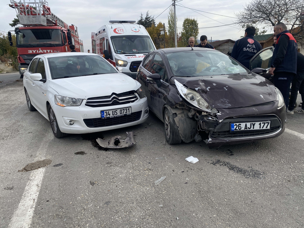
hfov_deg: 67.3
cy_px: 114
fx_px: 228
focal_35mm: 26
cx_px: 152
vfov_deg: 53.1
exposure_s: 1/1678
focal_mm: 4.25
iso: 32
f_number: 1.8
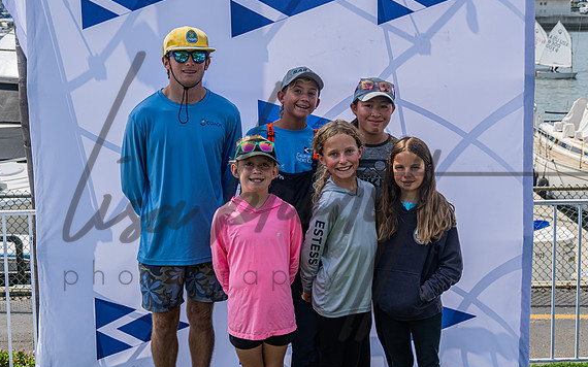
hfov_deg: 35.1
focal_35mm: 58
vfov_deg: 22.4
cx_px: 317
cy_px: 175
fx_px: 929
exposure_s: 1/1250
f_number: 5.6
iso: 320
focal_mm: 50
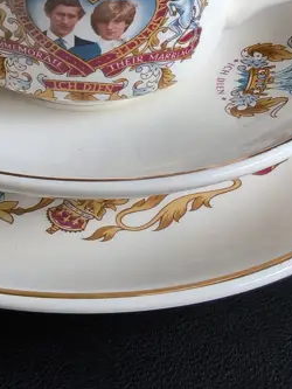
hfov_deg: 17.7
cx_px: 65
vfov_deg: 22.4
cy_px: -21
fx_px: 933
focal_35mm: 83
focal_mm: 2.87
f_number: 2
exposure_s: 1/100
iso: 64
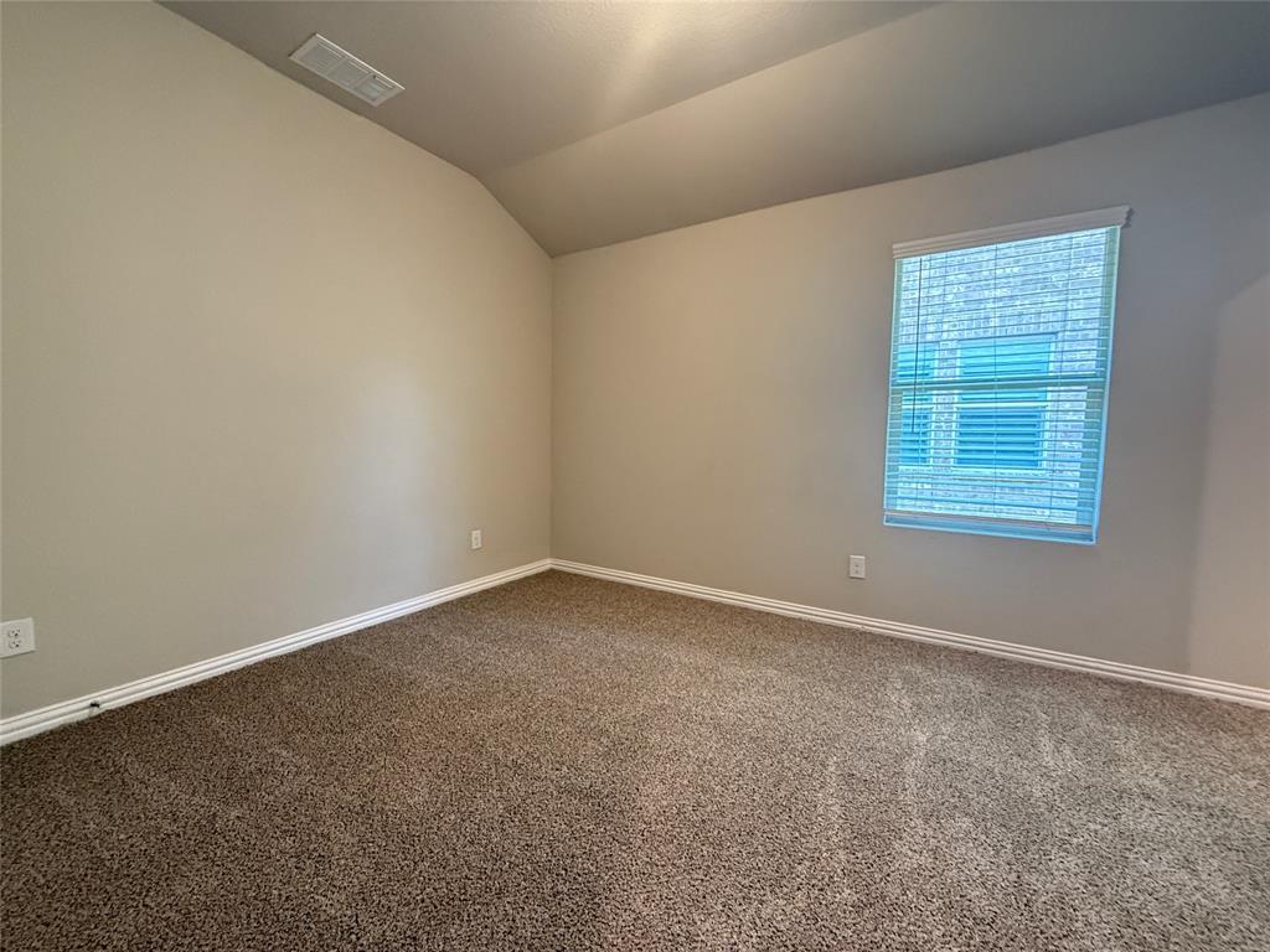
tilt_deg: -3.9
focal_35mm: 14
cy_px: 476
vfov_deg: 85.7
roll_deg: -1.3
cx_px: 635
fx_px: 514
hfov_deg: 102.1
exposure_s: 1/60
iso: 500
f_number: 2.2
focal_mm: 2.22
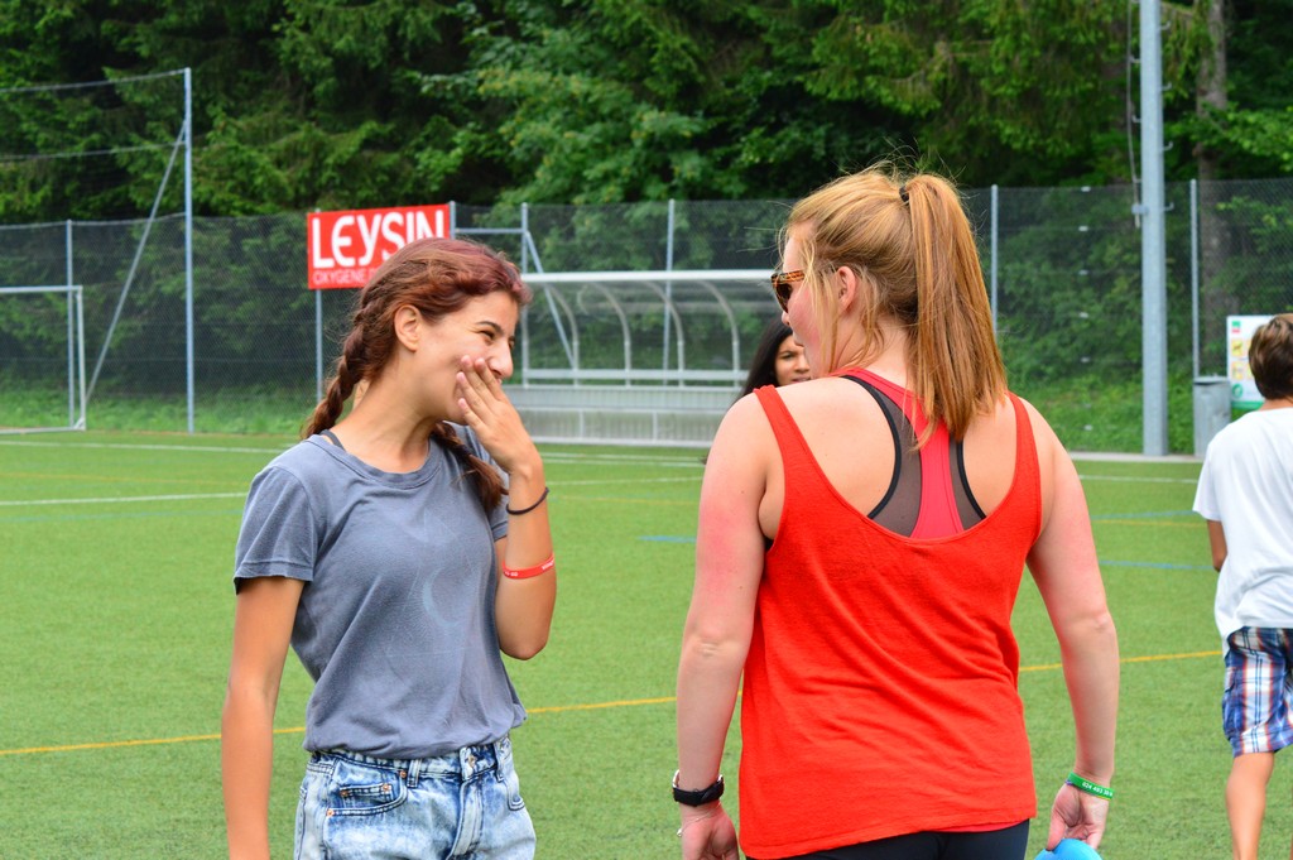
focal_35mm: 105
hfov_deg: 19.5
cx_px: 646
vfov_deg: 13.0
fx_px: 3768
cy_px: 430
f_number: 13
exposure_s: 1/320
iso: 800
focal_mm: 70
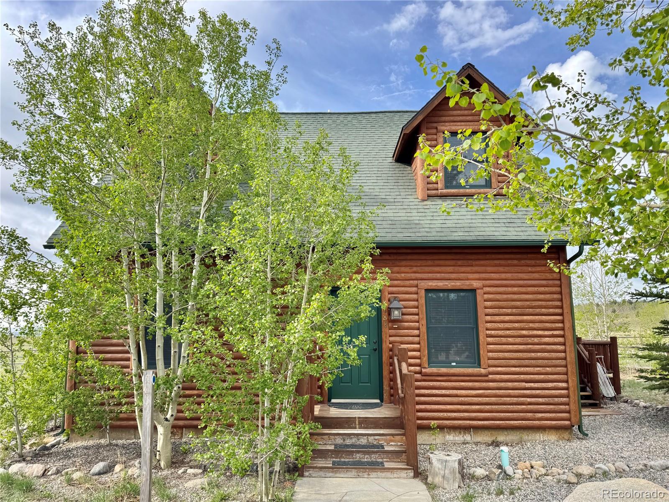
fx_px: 464
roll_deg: +0.6
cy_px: 251
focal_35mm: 24
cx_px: 334
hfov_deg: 71.6
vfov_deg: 56.8
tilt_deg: +9.2
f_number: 1.78
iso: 80
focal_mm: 6.76
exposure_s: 1/1042
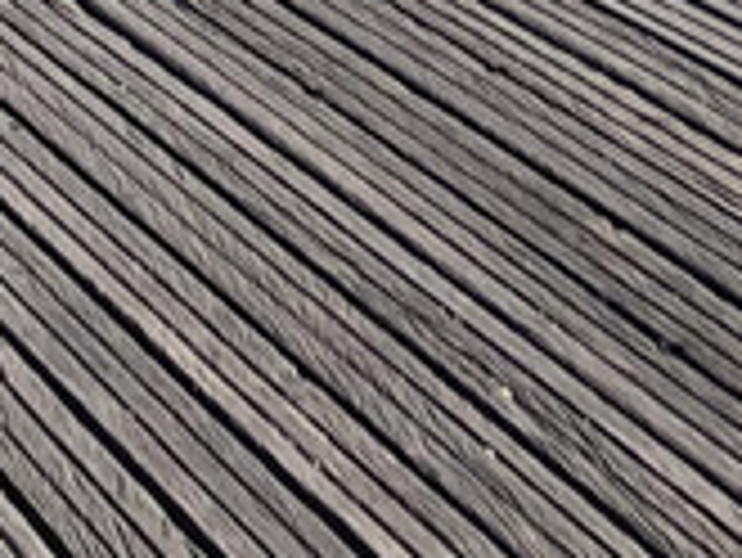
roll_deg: +1.4
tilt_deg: -1.9
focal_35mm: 204
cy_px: -994
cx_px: 409
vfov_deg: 6.7
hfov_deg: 9.7
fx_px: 4376
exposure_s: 1/1799
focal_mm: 4
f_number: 1.8
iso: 20
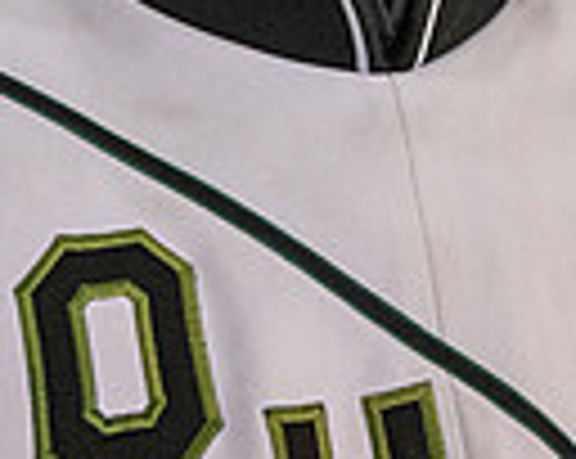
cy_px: -335
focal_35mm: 102
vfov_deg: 13.7
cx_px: 432
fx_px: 1736
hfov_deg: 18.7
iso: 2000
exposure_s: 1/500
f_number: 3.2
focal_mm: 24
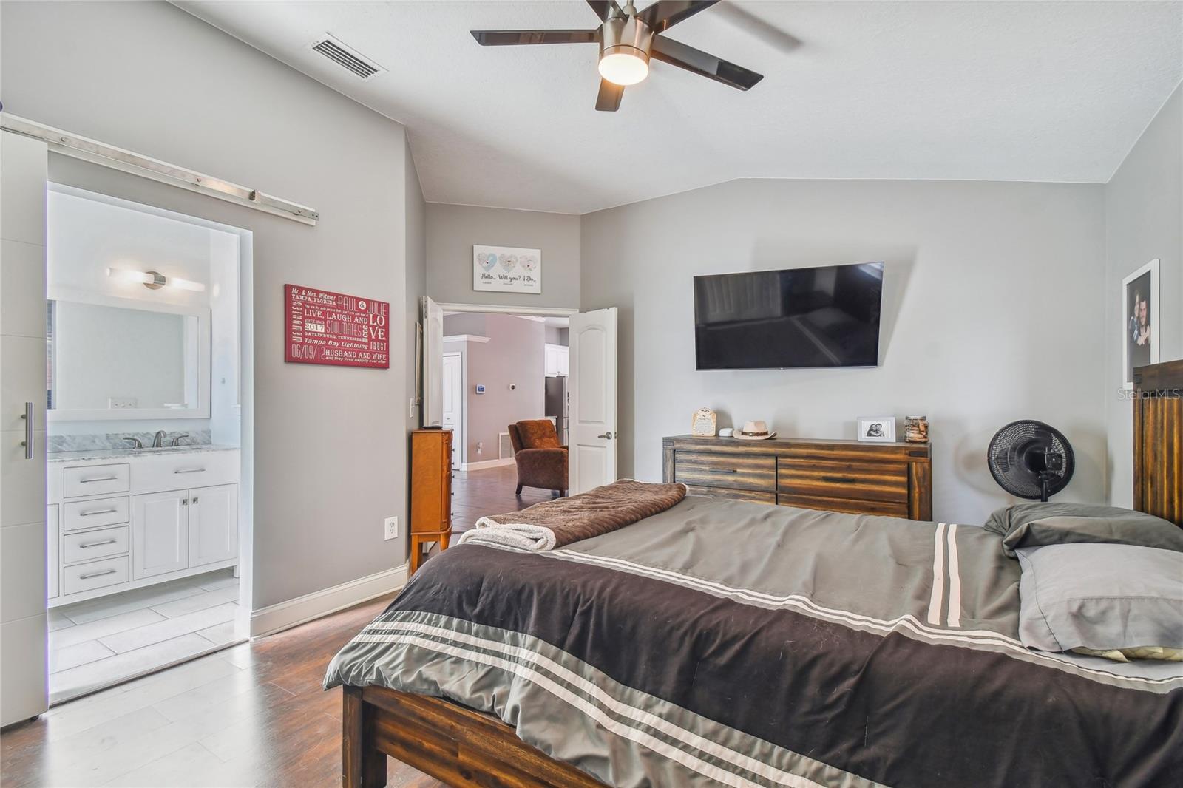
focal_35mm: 15
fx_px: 493
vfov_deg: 77.3
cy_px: 394
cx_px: 592
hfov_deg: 100.4
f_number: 7.1
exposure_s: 1/3.33
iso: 100
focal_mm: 10
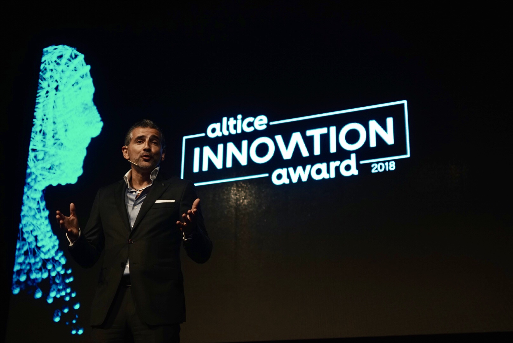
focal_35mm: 52
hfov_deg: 37.8
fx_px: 749
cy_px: 172
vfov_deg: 25.8
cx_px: 256
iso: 800
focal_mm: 35
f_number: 2
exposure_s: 1/250
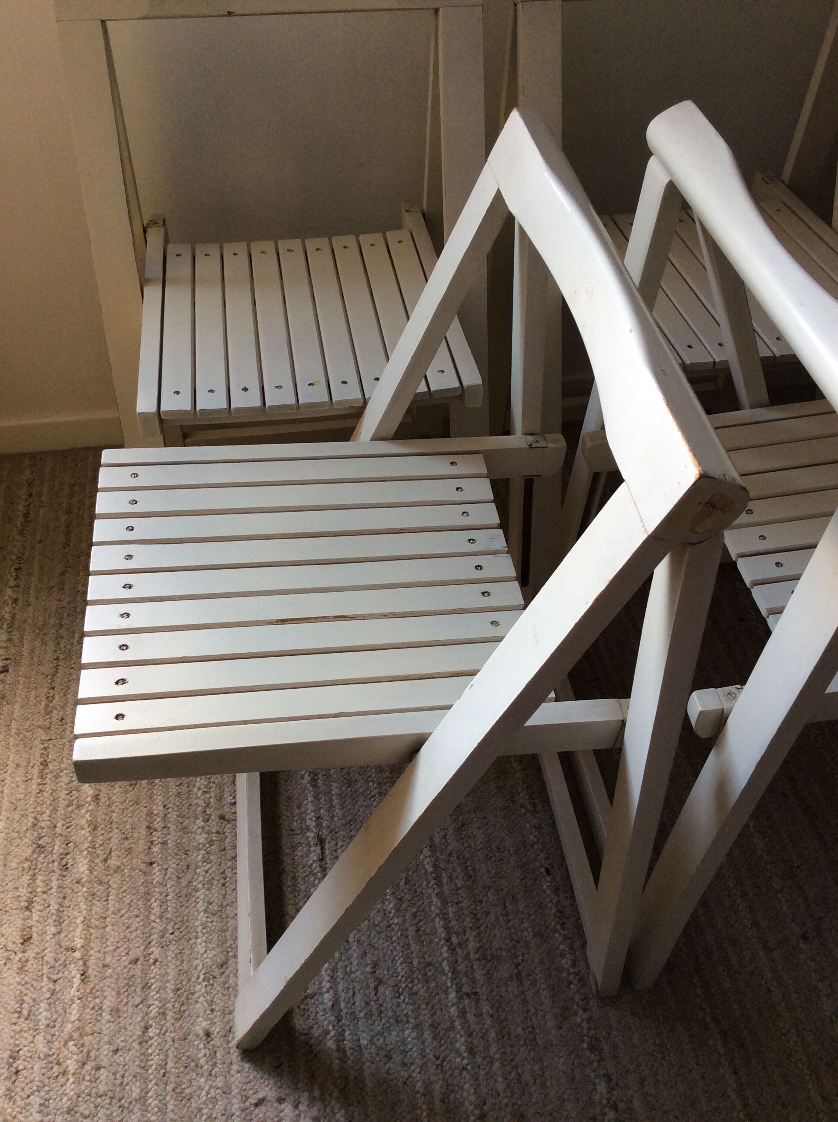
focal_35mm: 32
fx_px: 1036
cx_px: 419
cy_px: 561
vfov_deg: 56.9
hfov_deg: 44.1
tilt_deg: -45.8
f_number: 2.4
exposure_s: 1/50
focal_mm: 3.3
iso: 40
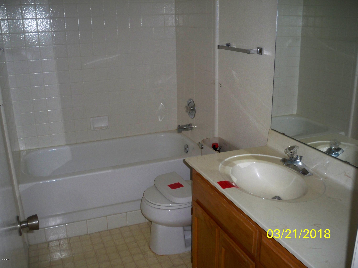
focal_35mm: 35
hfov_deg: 52.6
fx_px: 362
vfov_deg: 40.7
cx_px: 179
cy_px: 134
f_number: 3.1
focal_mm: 6.3
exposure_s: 1/60
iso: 200
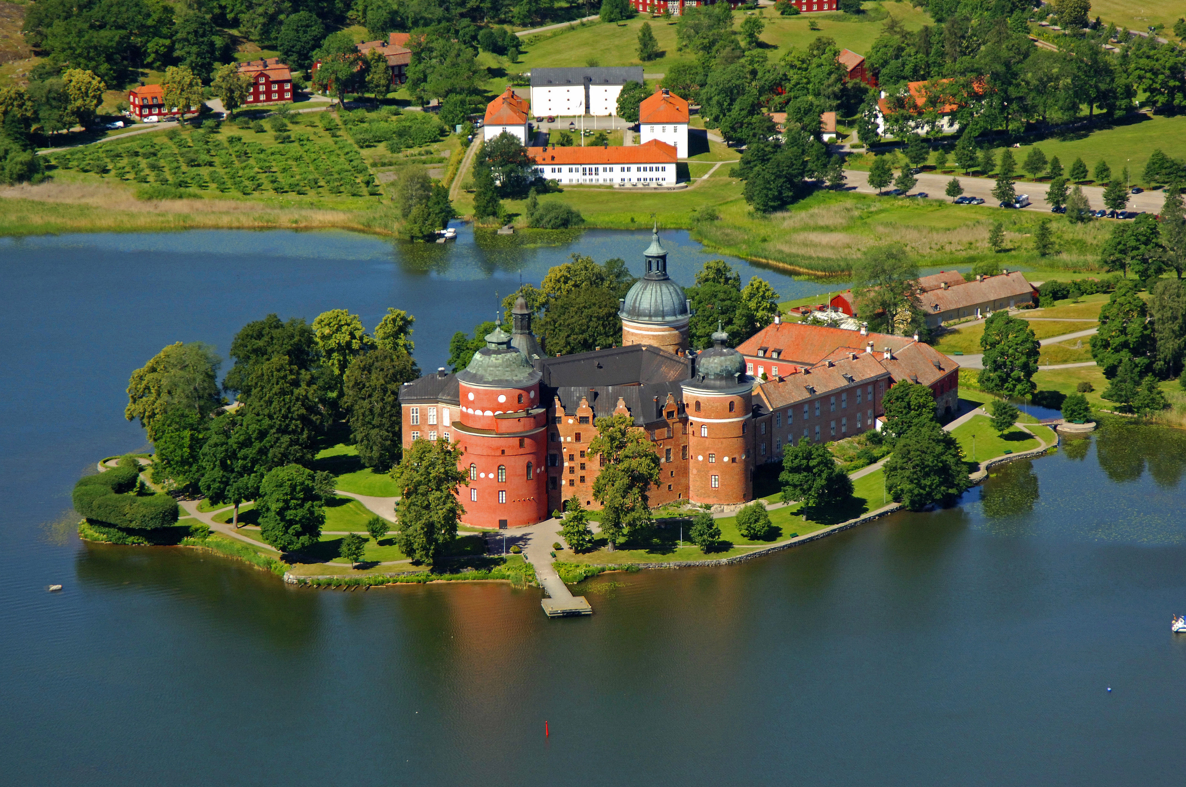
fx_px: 4442
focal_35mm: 135
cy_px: 394
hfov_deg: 15.2
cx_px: 593
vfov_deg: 10.1
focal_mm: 90
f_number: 6.7
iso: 400
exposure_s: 1/1000
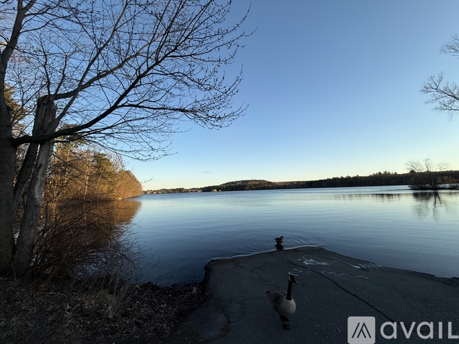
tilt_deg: +6.4
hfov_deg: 102.1
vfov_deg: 85.7
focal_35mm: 14
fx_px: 186
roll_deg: +2.0
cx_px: 230
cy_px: 172
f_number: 2.2
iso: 50
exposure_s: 1/789
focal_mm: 2.22
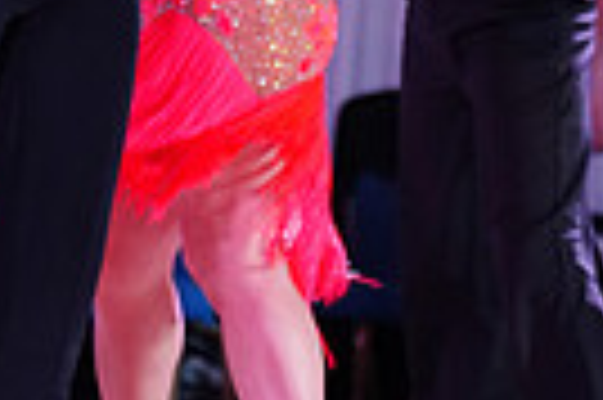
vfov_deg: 3.5
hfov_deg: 5.3
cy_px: -234
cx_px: -205
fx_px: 6524
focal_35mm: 390
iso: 2000
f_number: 2.8
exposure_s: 1/500
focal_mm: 90
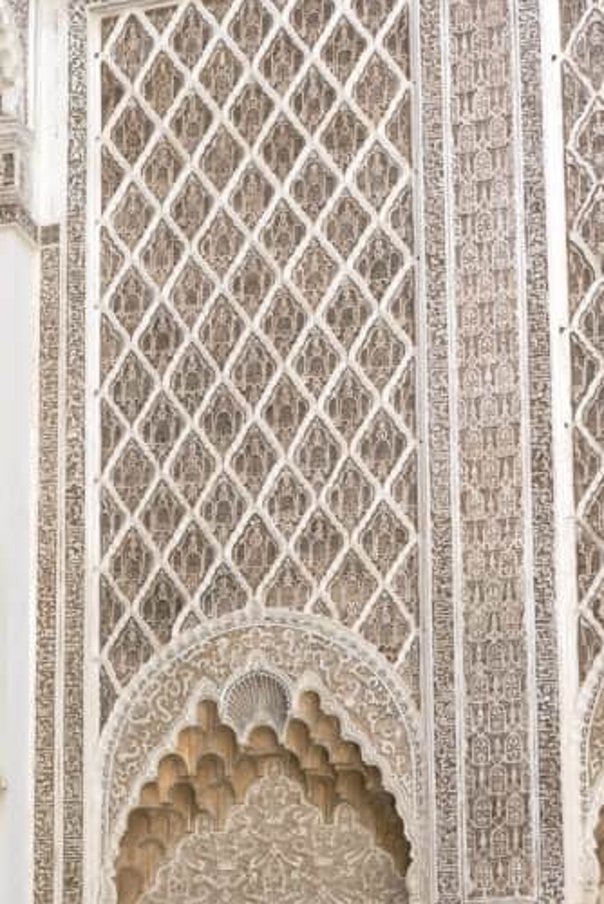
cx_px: 68
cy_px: 862
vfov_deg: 22.4
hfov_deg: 15.4
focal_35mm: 88
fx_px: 2211
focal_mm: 43
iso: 160
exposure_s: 1/160
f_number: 9
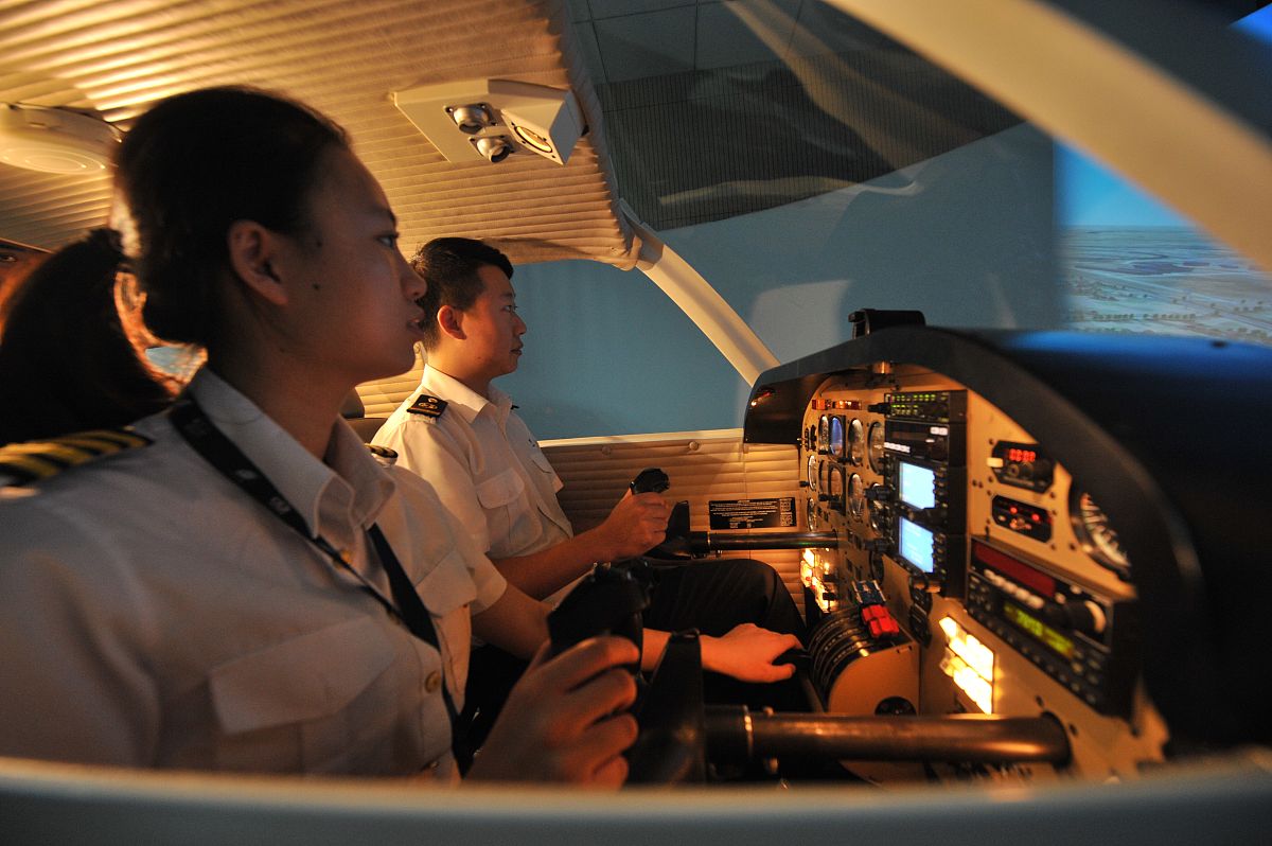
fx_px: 494
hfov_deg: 104.3
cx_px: 636
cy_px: 423
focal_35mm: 14
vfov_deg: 81.1
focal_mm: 14
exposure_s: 1/40
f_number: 5.6
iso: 1600
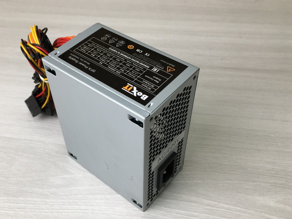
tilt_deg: -49.8
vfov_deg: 37.5
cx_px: 116
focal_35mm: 38
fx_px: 321
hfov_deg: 48.7
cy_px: 133
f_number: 2.2
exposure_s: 1/100
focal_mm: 4.15
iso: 32
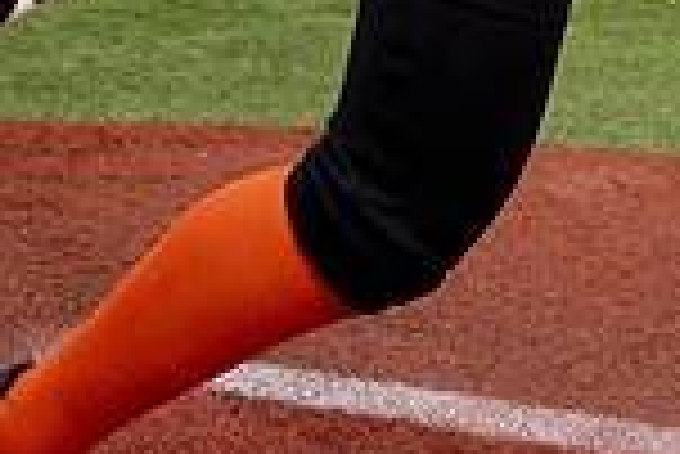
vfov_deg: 11.5
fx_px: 1966
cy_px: -530
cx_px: 450
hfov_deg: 19.6
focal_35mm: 104
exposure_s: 1/250
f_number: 5
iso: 64
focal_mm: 35
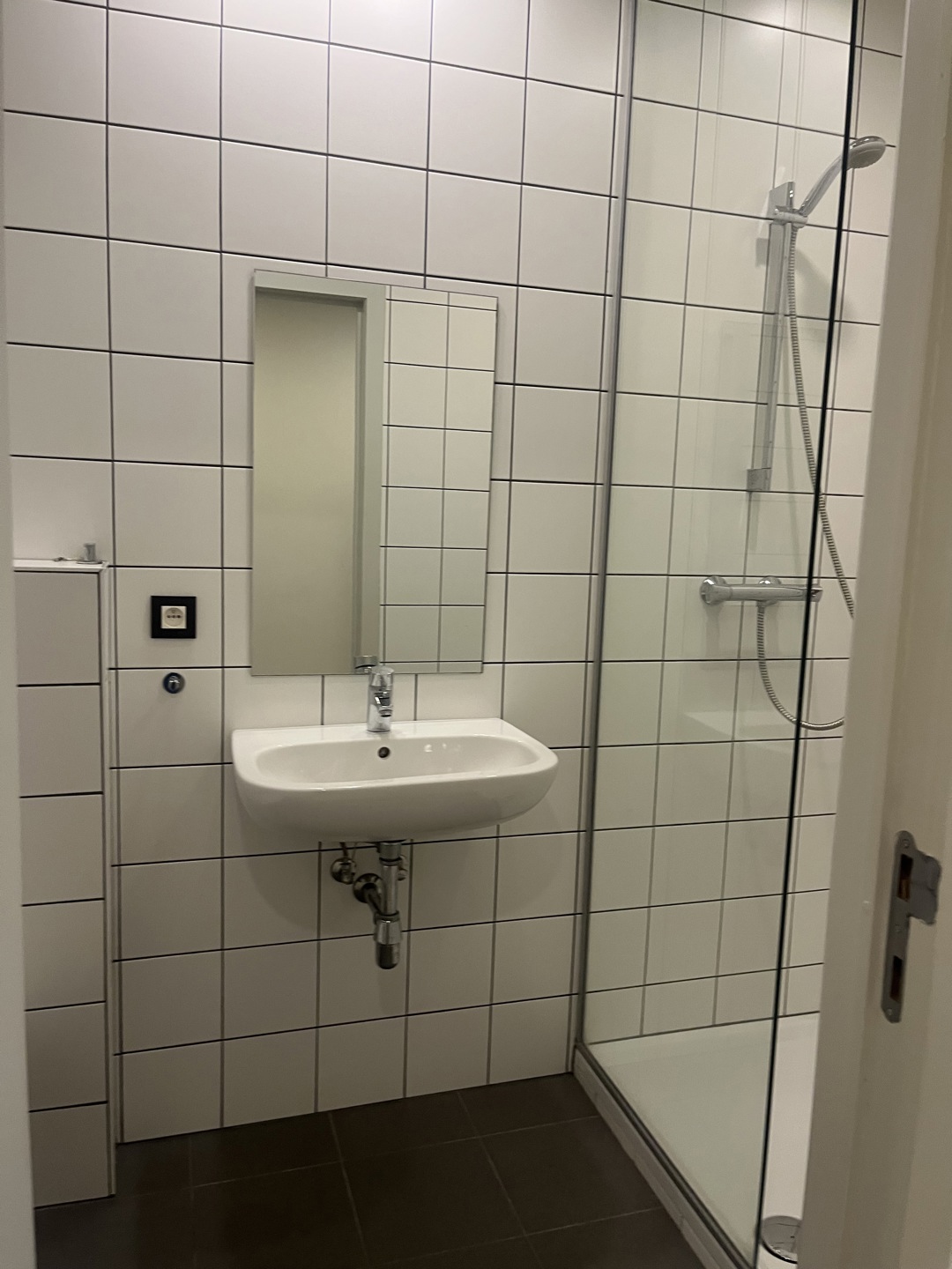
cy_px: 634
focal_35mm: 26
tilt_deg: -3.6
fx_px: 953
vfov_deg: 67.3
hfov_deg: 53.1
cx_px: 476
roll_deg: -3.2
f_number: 1.6
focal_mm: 5.1
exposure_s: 1/50
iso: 160
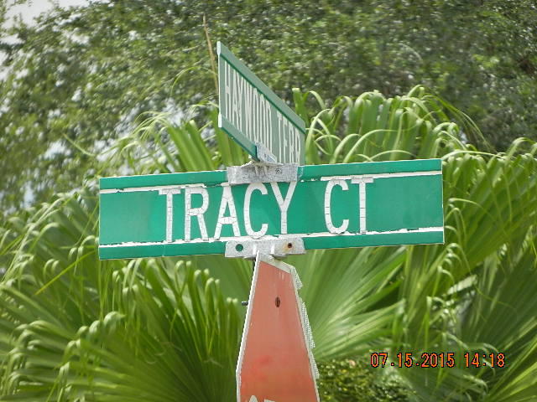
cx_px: 268
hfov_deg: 6.8
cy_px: 201
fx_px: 4530
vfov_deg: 5.1
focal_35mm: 292
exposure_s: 1/400
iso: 160
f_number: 5.3
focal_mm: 52.6
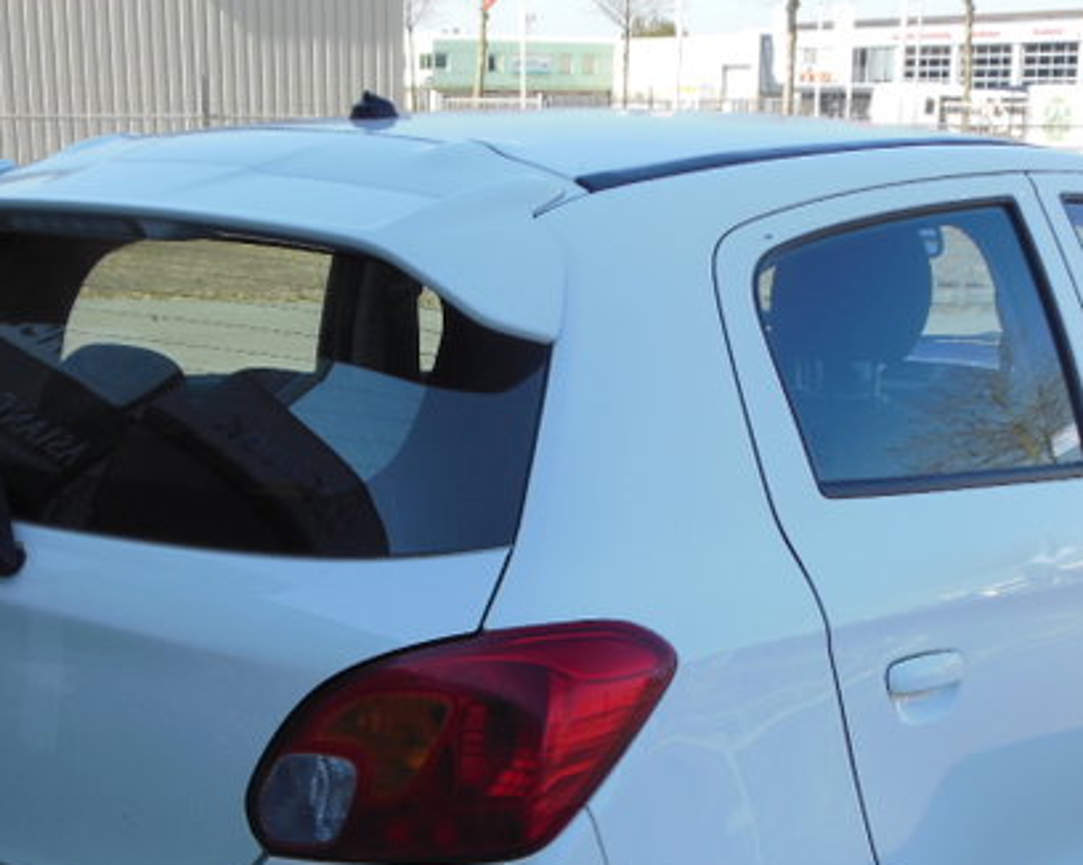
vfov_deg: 24.8
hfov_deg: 31.5
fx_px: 1922
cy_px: 746
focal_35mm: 60
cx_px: 579
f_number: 3.5
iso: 125
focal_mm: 6
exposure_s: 1/500
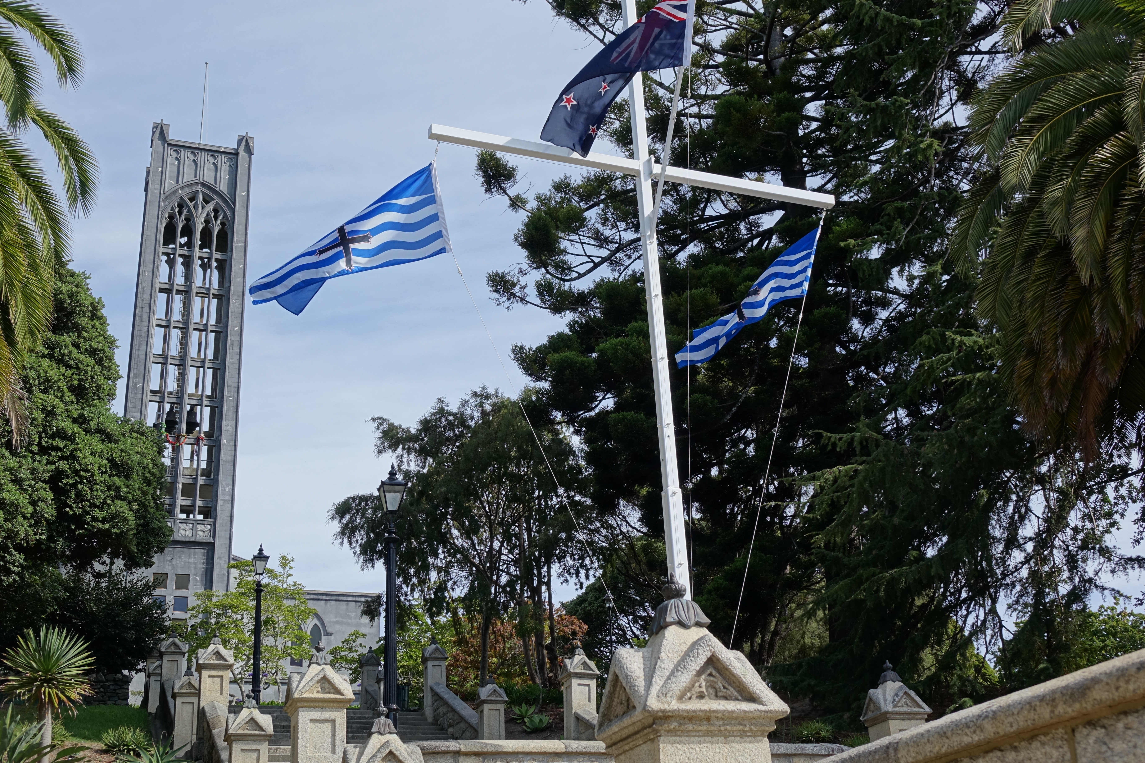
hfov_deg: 43.6
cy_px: 382
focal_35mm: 45
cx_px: 572
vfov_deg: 29.9
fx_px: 1431
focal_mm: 16.43
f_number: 4
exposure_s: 1/640
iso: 125
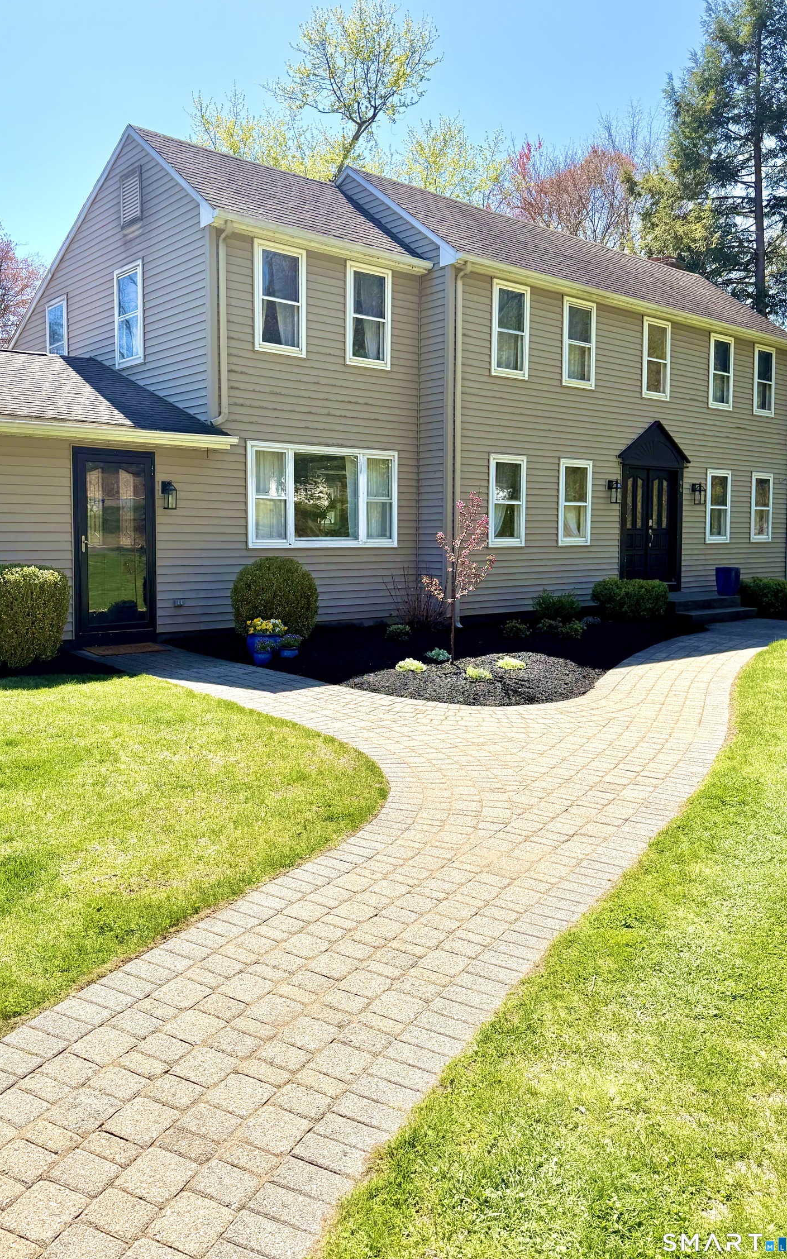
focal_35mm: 26
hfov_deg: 47.4
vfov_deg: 70.4
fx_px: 892
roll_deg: +0.3
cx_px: 328
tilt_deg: -4.9
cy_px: 620
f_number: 1.78
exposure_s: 1/3759
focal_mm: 6.76
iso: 80
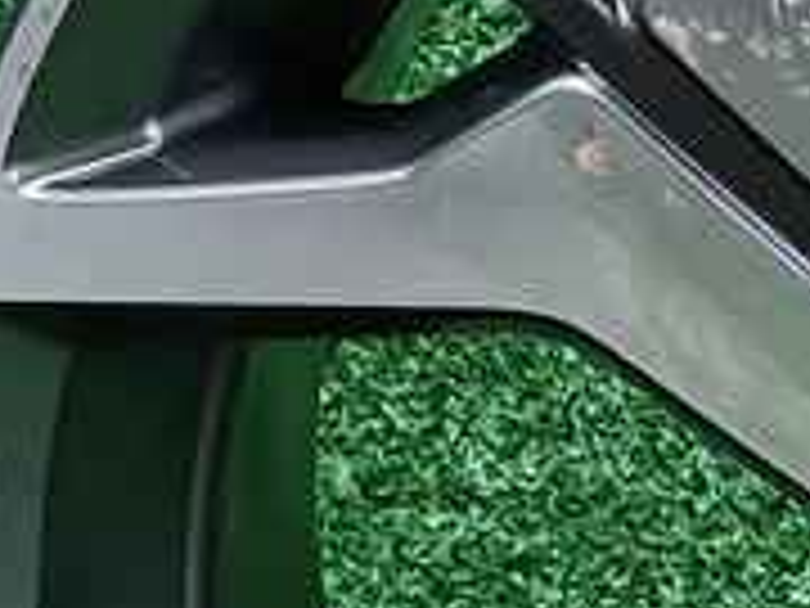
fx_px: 4867
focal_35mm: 208
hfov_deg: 9.2
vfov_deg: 7.1
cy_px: 585
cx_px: 1350
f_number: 1.8
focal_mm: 5.4
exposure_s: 1/50
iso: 269
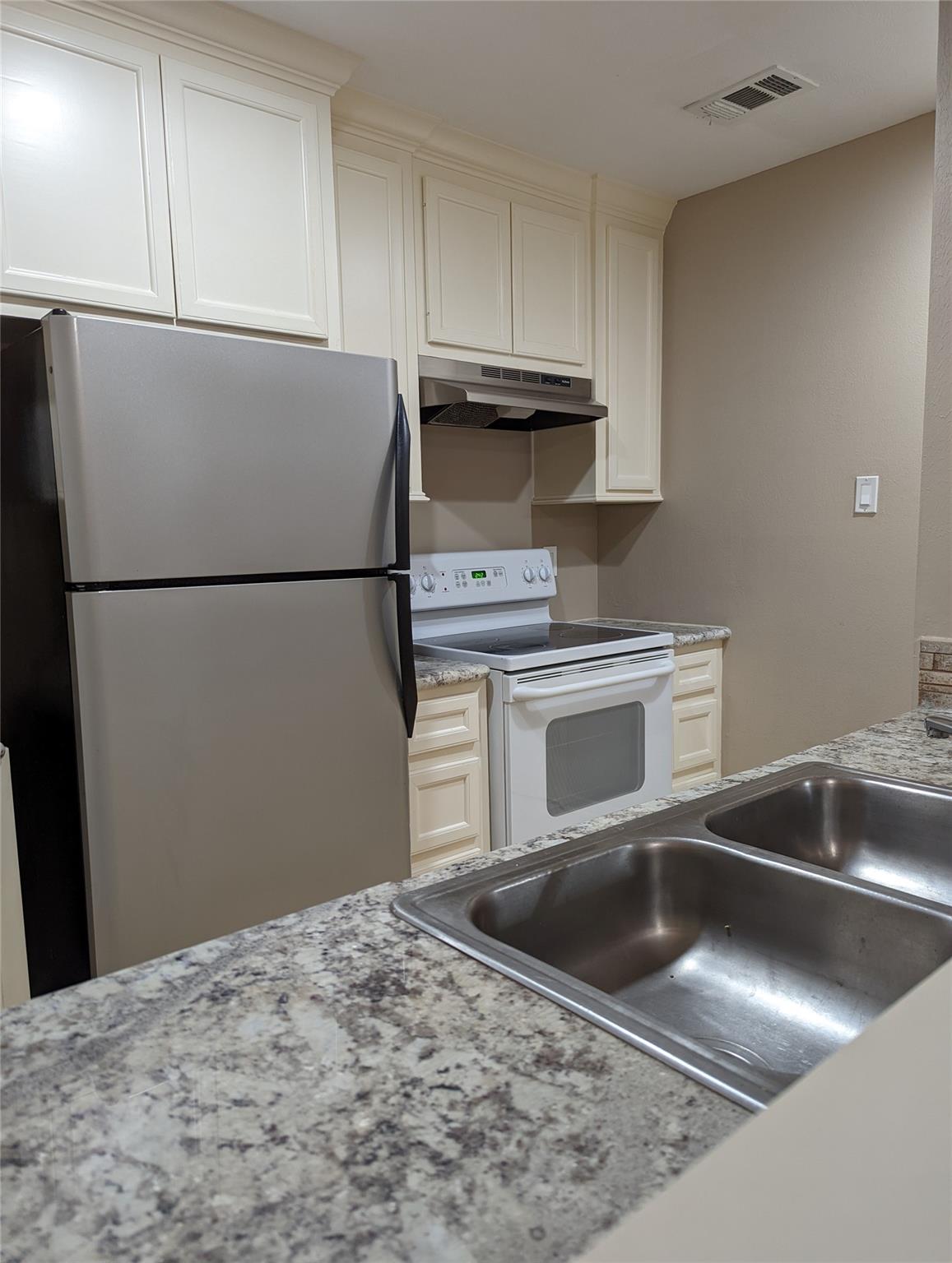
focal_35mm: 24
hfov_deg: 56.9
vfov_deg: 71.5
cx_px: 476
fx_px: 878
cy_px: 632
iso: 101
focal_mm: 6.81
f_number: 1.85
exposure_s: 1/40
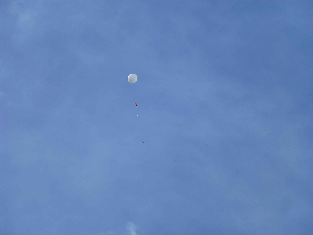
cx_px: 156
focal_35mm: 176
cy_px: 118
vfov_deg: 8.4
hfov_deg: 11.2
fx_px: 1591
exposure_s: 1/640
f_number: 5.4
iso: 100
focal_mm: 31.3
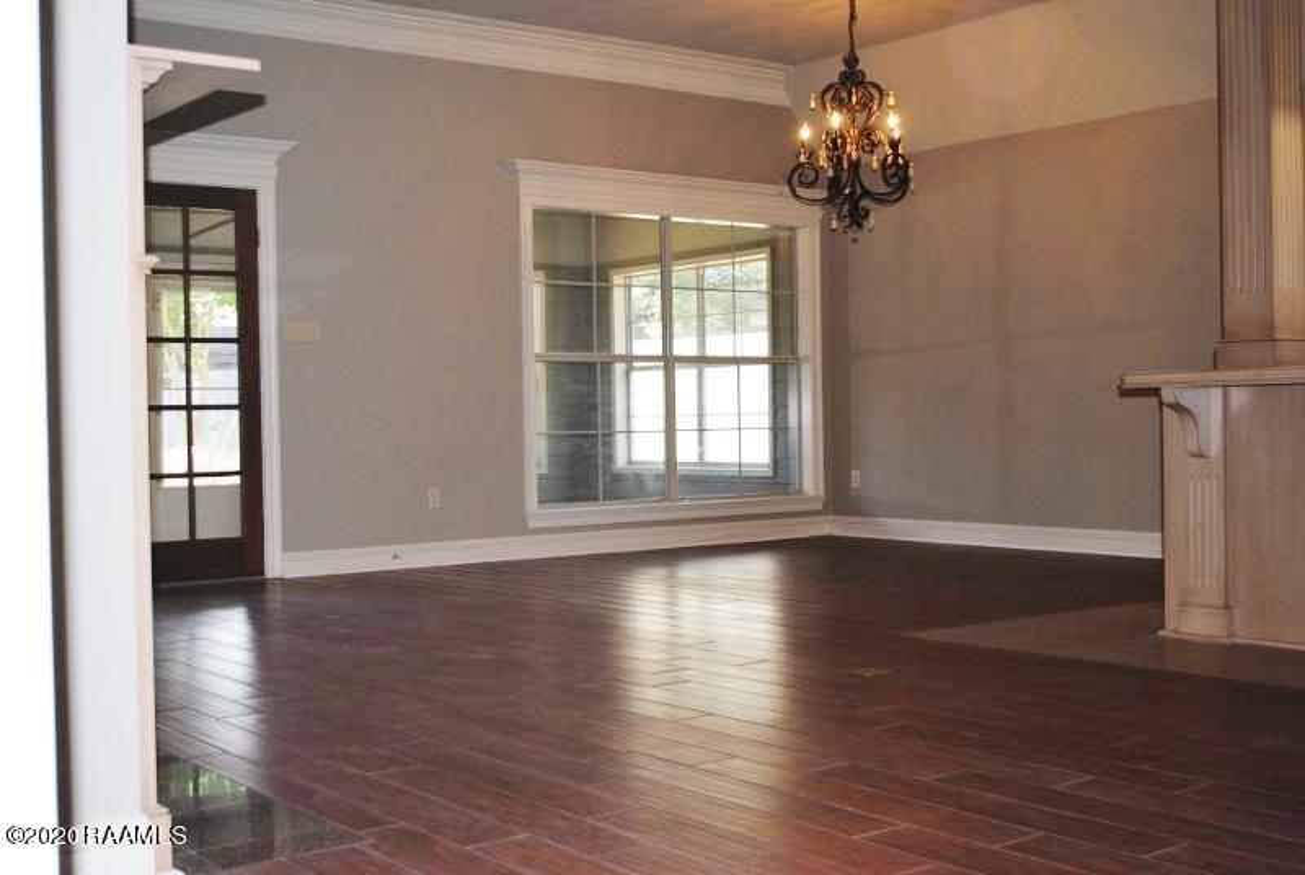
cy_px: 438
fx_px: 1579
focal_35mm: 44
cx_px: 652
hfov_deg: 44.9
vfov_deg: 30.9
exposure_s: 1/60
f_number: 4.5
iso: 200
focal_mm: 29
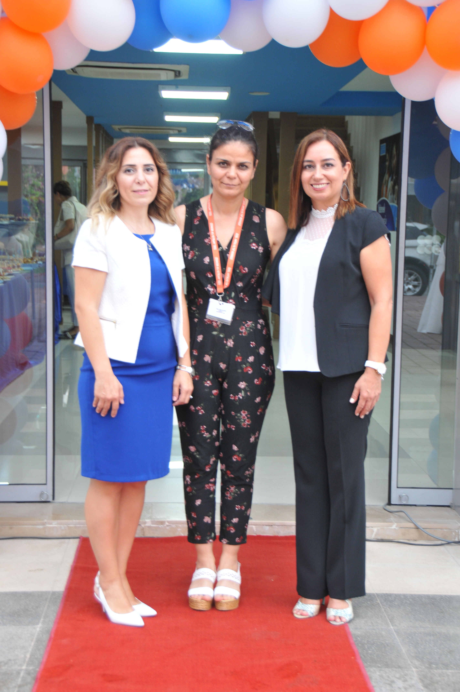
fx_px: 1326
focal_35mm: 69
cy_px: 346
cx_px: 230
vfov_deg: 29.3
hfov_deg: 19.7
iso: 400
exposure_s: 1/20
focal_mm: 46
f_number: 4.5
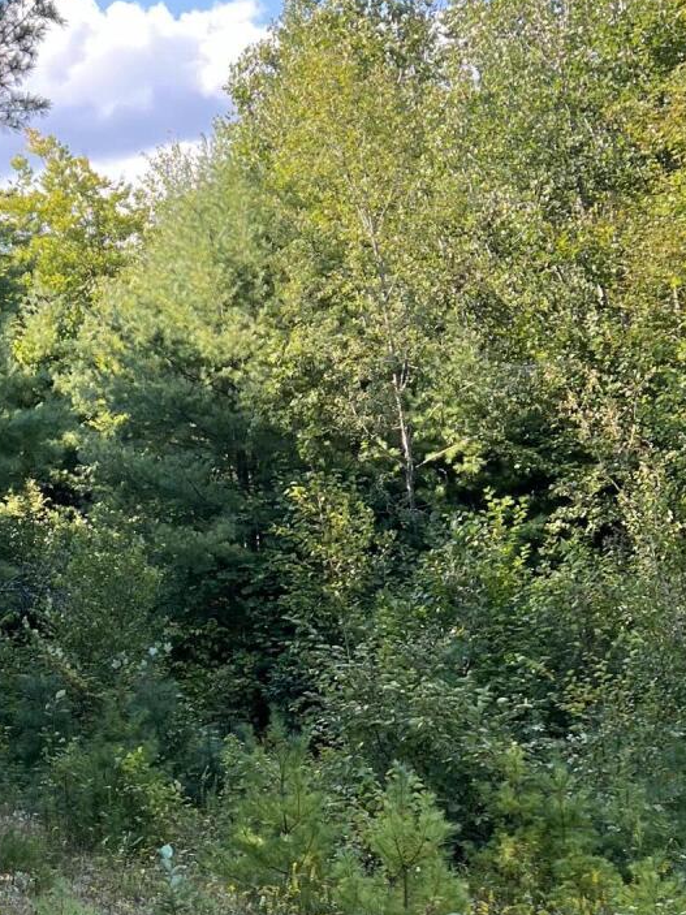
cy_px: 763
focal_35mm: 74
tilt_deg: -5.1
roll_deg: +7.6
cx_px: 194
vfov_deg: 25.8
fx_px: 1956
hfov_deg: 19.8
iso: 50
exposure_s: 1/419
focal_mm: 5.7
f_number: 1.5
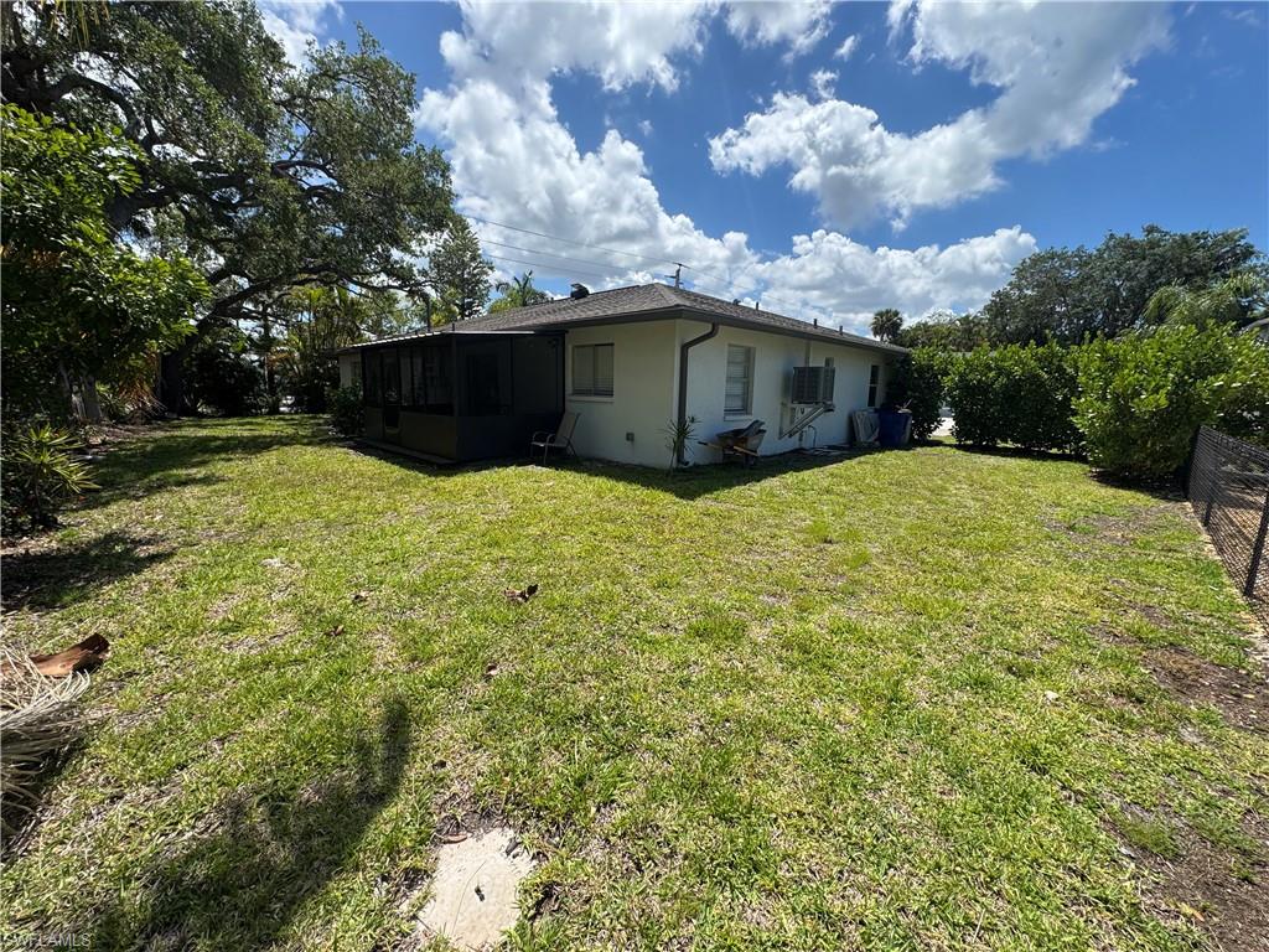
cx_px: 634
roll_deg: -1.5
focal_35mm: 14
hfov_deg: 102.1
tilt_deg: -8.7
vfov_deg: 85.7
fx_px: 513
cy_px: 476
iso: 50
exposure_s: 1/1567
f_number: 2.2
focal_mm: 2.22
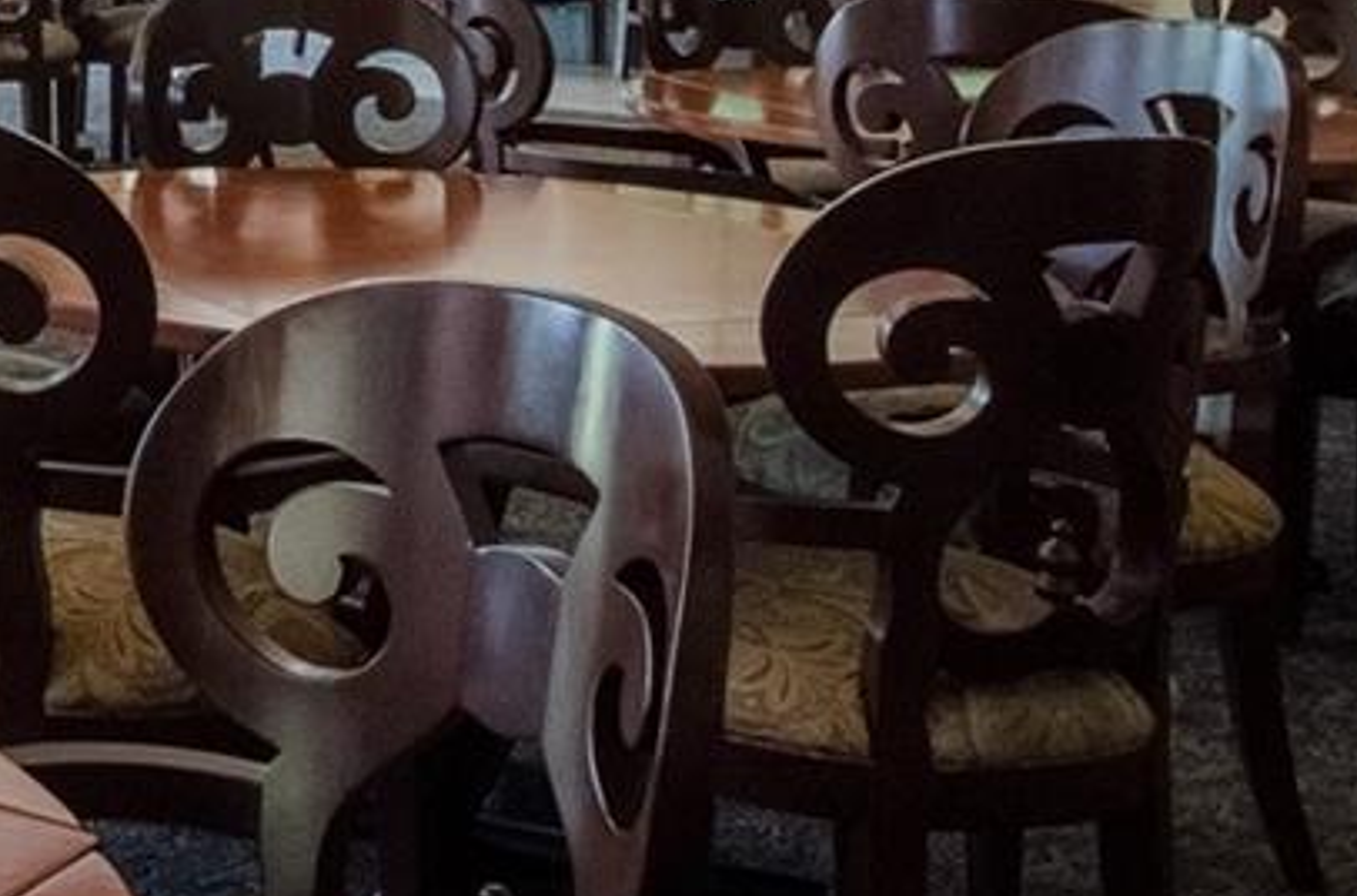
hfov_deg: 23.4
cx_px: -628
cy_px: -336
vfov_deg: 17.6
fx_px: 2668
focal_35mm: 71
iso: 1600
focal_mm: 12
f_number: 11
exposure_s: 1/400
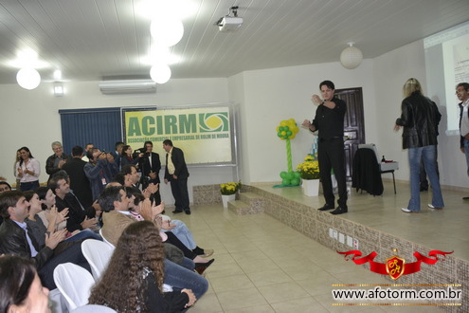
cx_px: 234
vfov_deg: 43.6
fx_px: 391
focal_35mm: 30
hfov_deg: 61.9
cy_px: 156
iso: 1000
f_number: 3.5
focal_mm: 20
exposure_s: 1/60
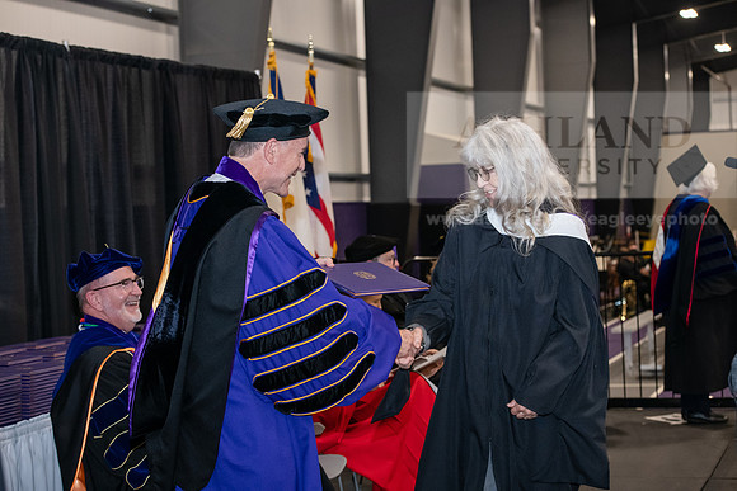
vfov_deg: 19.5
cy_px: 246
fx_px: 1433
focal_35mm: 70
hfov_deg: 28.8
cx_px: 368
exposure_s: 1/200
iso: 2500
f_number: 5
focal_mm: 70
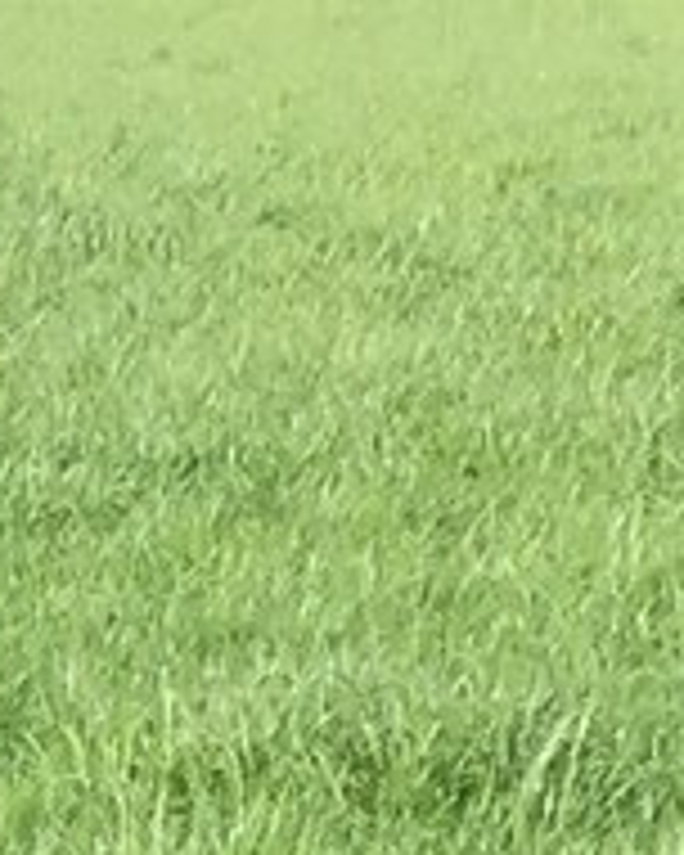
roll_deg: +2.5
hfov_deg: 4.9
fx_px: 7617
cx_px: -1292
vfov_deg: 6.0
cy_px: 2574
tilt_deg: -20.7
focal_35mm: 301
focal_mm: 4.15
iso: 25
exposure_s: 1/545
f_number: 2.2
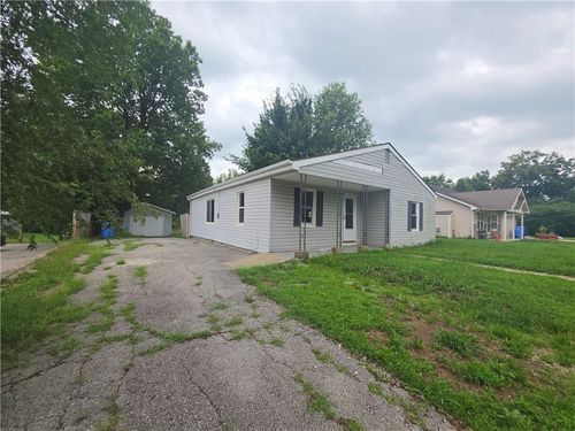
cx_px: 288
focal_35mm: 13
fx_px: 216
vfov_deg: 89.9
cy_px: 216
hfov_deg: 106.2
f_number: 1.9
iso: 20
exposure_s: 1/120
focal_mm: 2.2
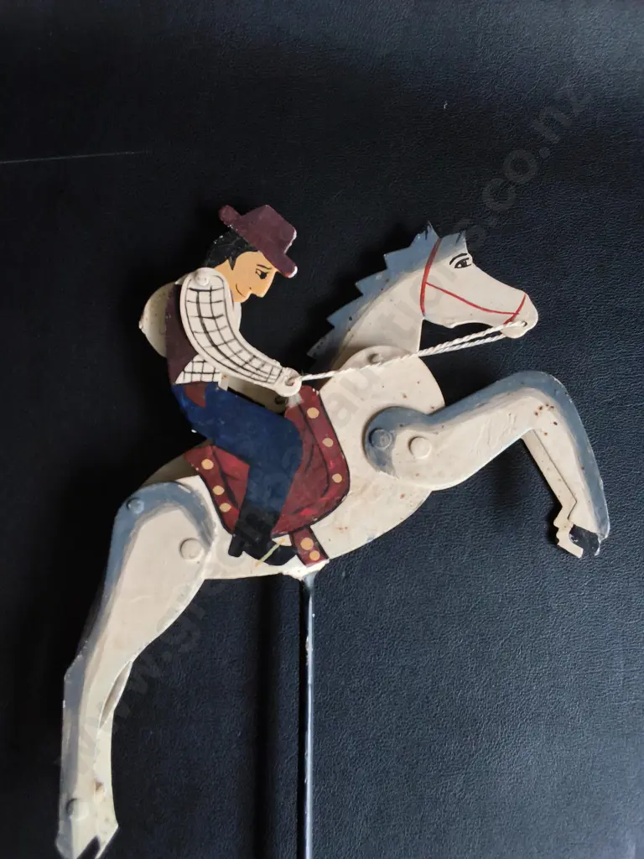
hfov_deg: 51.4
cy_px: 430
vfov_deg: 65.3
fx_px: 670
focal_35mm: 27
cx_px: 322
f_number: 2
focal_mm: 2.87
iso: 160
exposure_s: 1/120
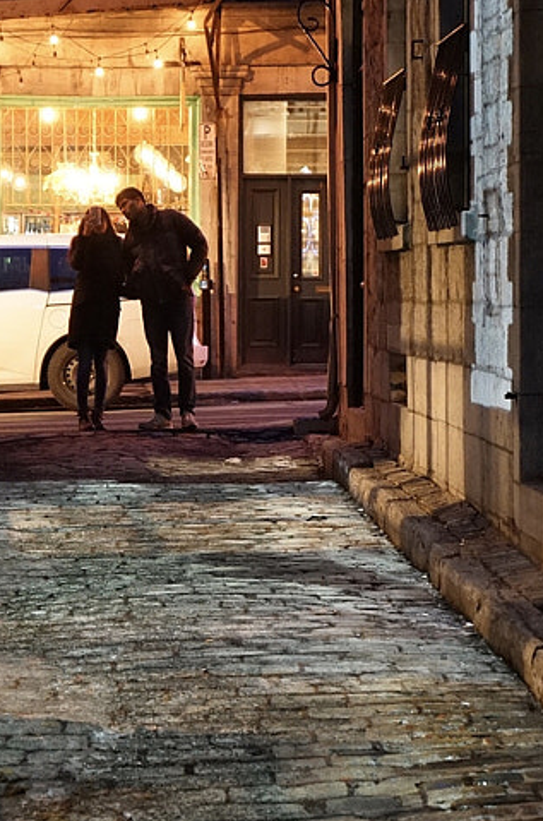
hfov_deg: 11.6
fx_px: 2660
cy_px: 435
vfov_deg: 17.5
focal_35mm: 117
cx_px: 88
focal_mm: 35
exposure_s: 1/13
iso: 1600
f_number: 4
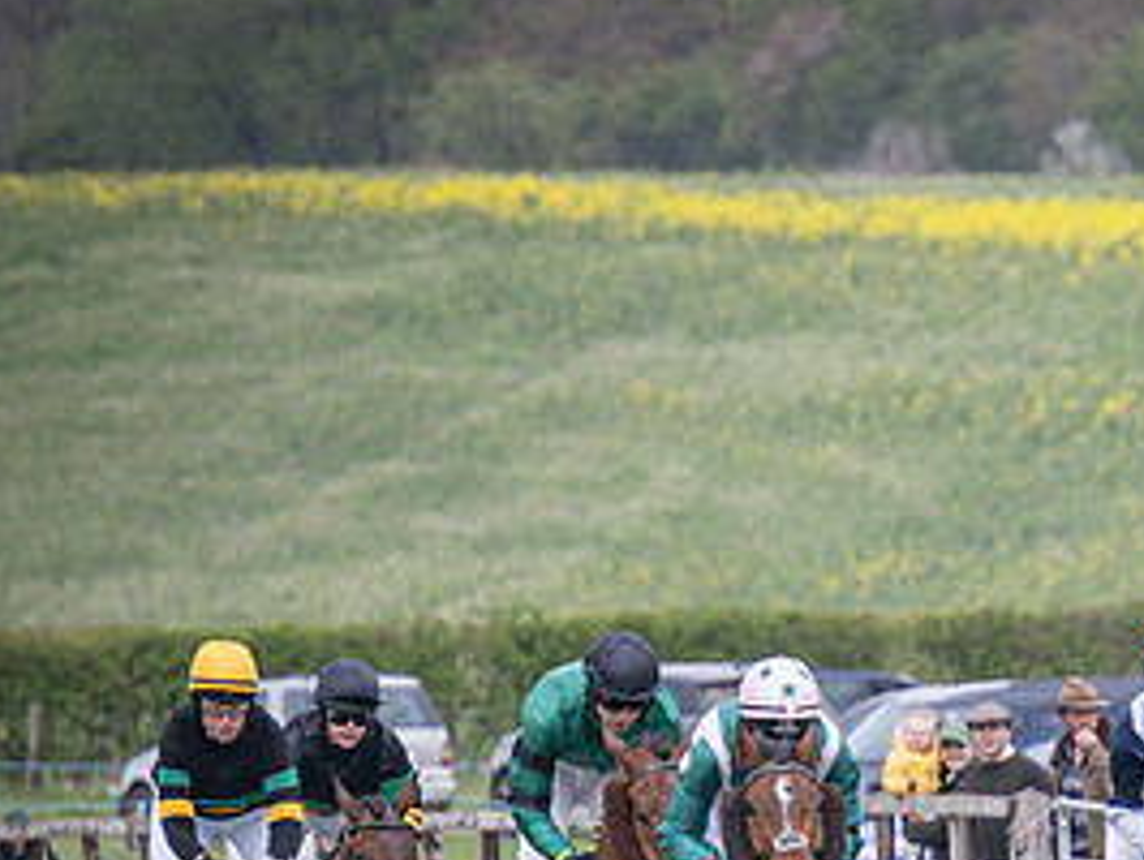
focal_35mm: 1001
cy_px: 973
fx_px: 33111
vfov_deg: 1.5
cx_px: 1425
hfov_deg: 2.0
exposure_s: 1/2000
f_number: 4
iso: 400
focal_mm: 185
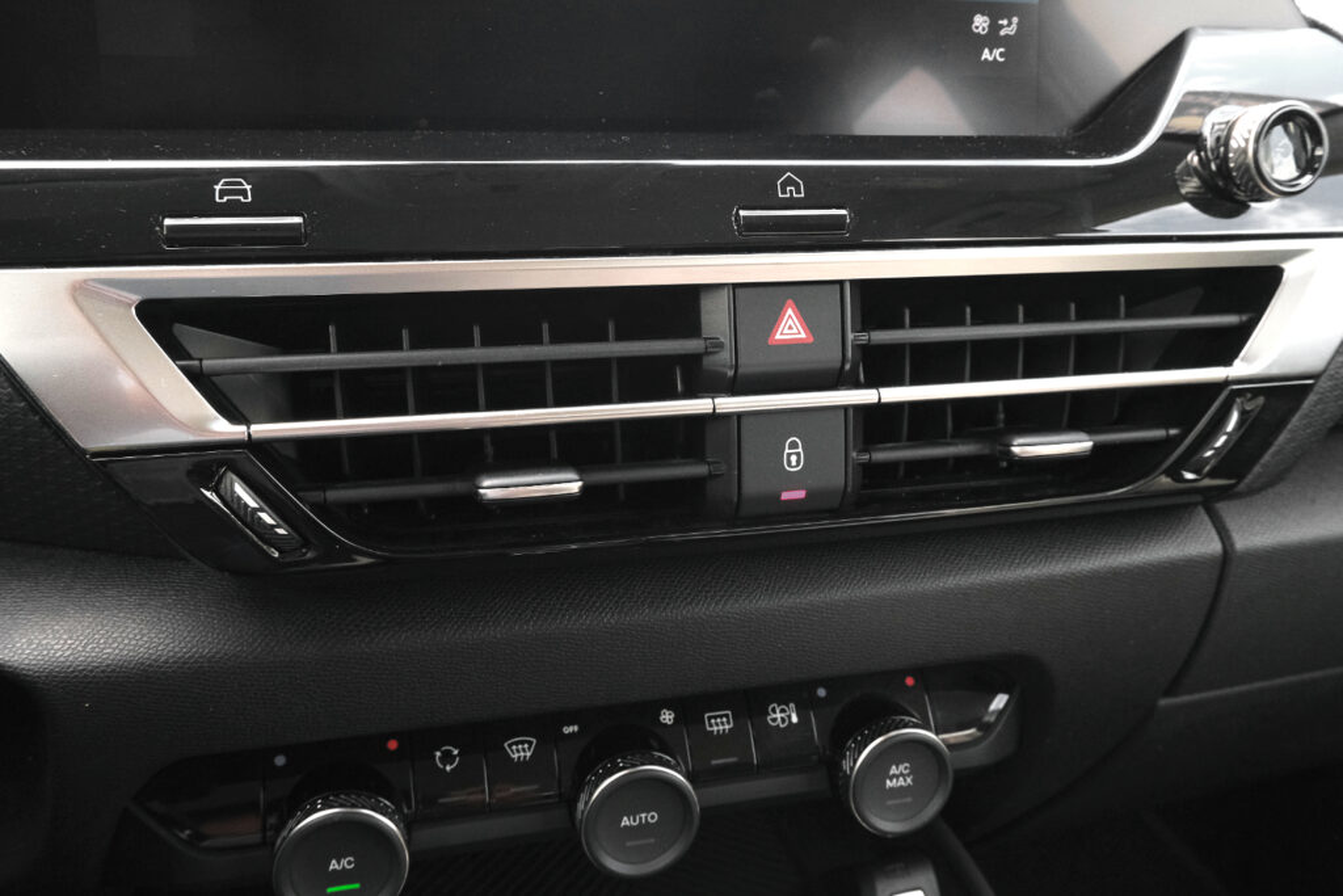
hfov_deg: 61.9
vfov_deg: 43.6
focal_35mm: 30
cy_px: 448
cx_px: 672
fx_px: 1119
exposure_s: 1/180
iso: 2000
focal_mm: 20.3
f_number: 9
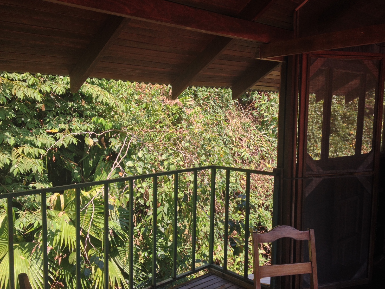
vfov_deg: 40.7
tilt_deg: -7.9
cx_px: 192
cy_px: 144
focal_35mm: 35
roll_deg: +0.5
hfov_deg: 52.6
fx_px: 389
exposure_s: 1/445
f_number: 2.4
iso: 50
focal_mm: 4.28
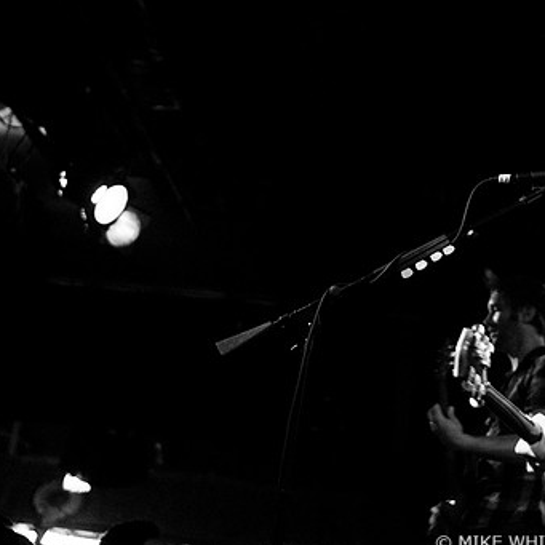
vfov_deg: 26.5
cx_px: 326
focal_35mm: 65
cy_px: 249
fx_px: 1158
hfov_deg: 26.4
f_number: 1.6
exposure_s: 1/80
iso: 1000
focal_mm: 30
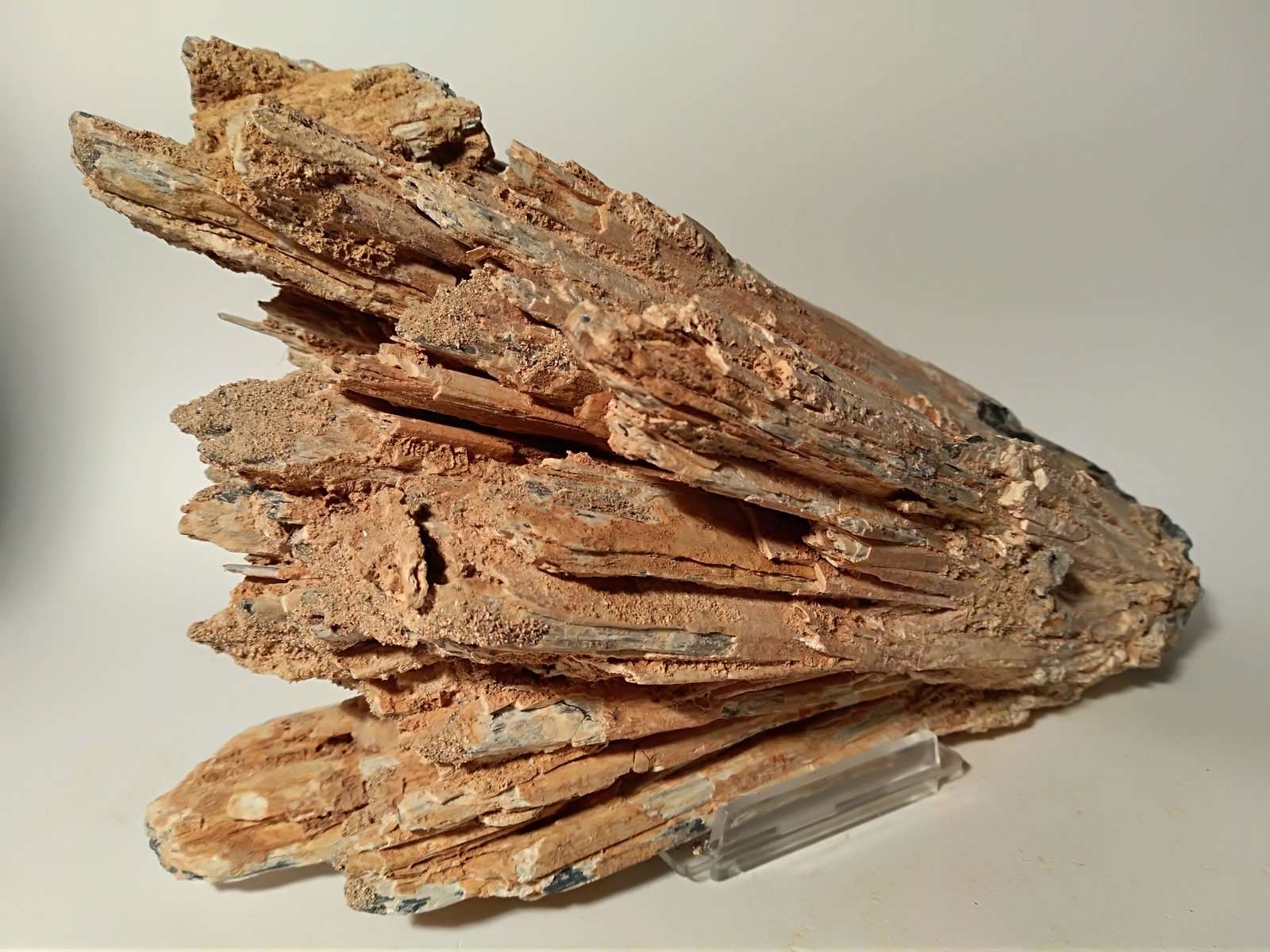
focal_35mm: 26
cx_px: 635
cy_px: 476
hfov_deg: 67.3
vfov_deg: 53.1
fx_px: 954
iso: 170
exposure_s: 1/100
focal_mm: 3.54
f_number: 2
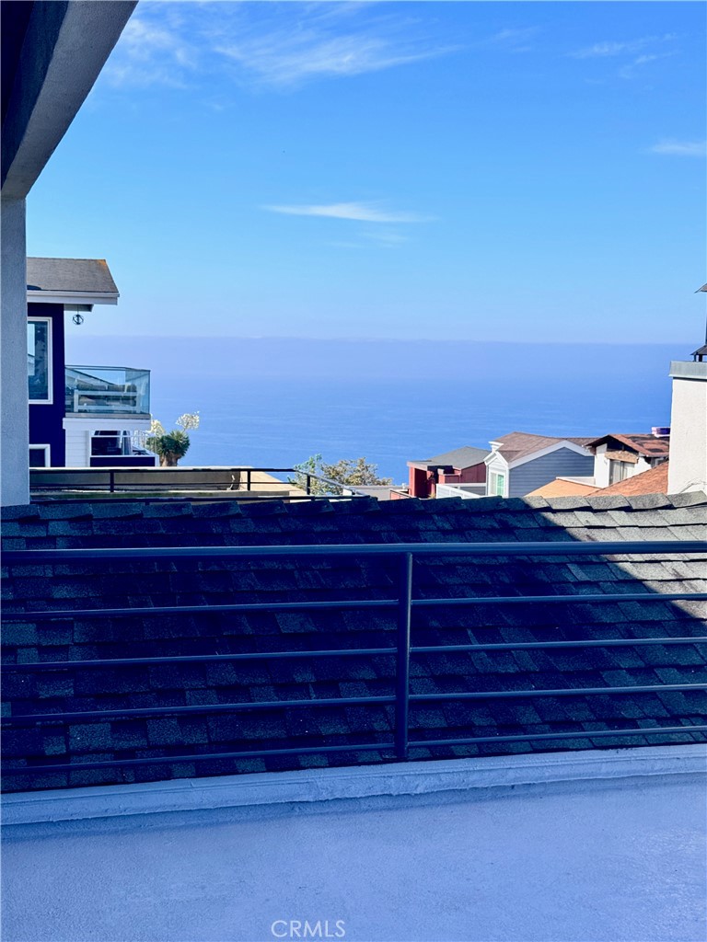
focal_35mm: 48
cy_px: 471
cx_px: 354
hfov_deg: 30.3
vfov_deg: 39.7
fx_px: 1307
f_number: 1.78
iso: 64
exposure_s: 1/4975
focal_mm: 6.76
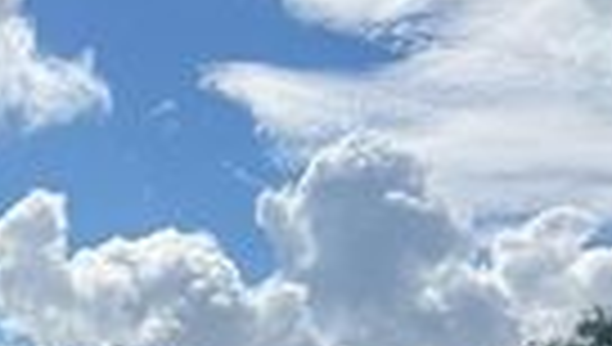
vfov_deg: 11.0
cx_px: -423
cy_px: 609
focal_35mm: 104
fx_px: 1690
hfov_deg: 17.4
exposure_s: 1/6993
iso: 50
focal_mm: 5.7
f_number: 1.5
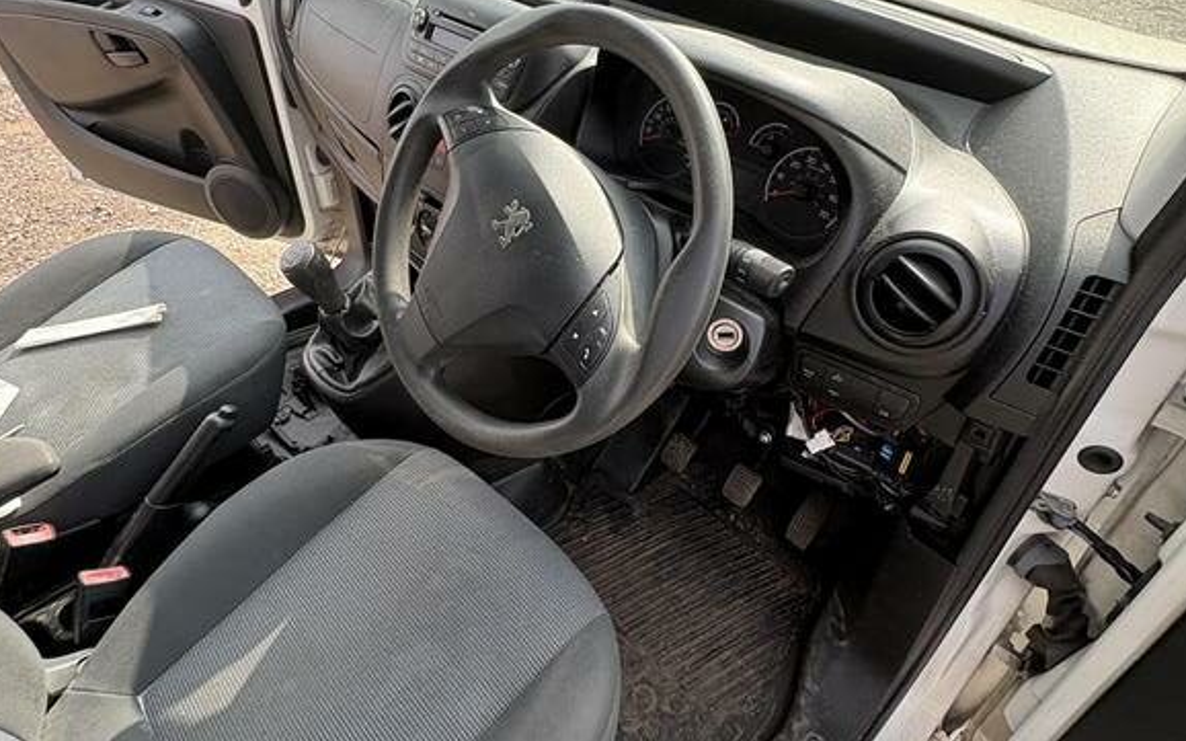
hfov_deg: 77.2
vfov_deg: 52.9
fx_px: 743
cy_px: 351
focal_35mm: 23
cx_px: 577
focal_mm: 2.22
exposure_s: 1/114
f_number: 2.2
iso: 64
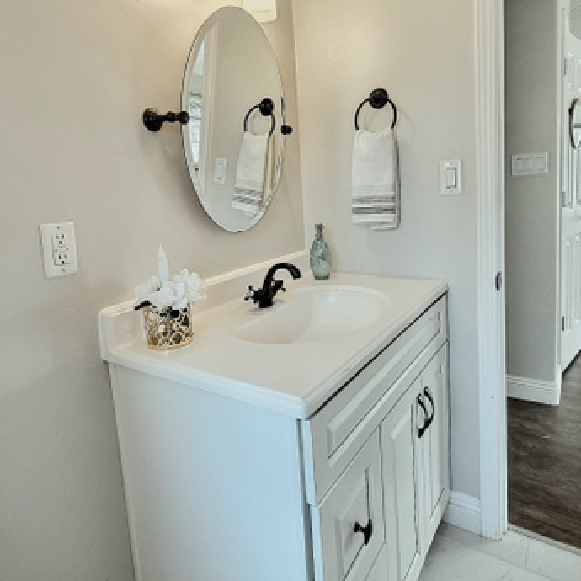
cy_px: 248
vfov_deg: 86.8
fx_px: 304
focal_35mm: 16
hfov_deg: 87.4
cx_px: 298
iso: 500
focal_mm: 2.2
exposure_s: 1/2
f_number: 2.2
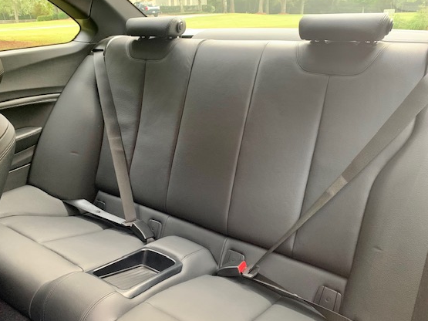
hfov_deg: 59.8
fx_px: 371
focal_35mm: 30
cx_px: 192
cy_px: 163
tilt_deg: -23.7
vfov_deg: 46.8
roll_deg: +1.4
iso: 400
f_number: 1.8
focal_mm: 4.25
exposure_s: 1/35
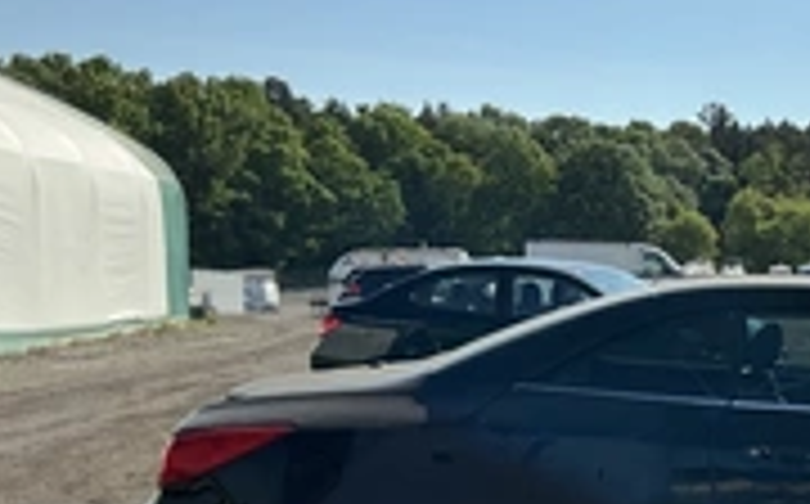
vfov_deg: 19.6
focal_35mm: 66
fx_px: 1455
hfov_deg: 28.8
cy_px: 310
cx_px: 846
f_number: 1.8
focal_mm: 3
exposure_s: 1/3322
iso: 25
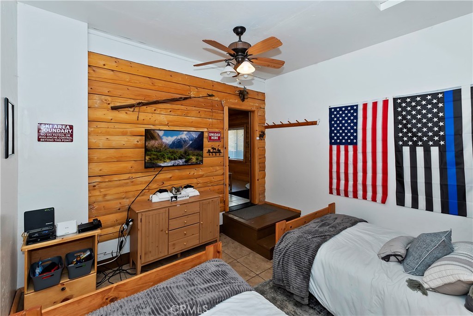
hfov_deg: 100.4
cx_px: 236
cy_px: 158
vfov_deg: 77.3
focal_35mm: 15
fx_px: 197
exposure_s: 1/30
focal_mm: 10
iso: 400
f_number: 8
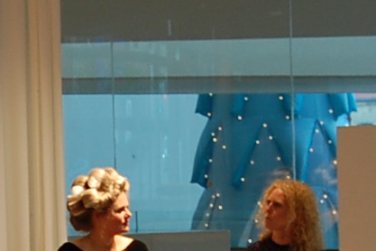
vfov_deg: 5.3
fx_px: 2705
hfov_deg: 7.9
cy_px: 260
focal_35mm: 259
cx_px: 23
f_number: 4.5
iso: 400
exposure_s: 1/60
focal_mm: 32
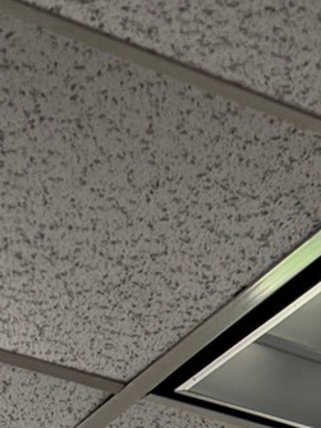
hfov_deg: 7.6
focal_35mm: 165
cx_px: 1051
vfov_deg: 8.9
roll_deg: +0.3
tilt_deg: -2.6
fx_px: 2041
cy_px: 1426
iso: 200
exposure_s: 1/183
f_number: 1.78
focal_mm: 6.76
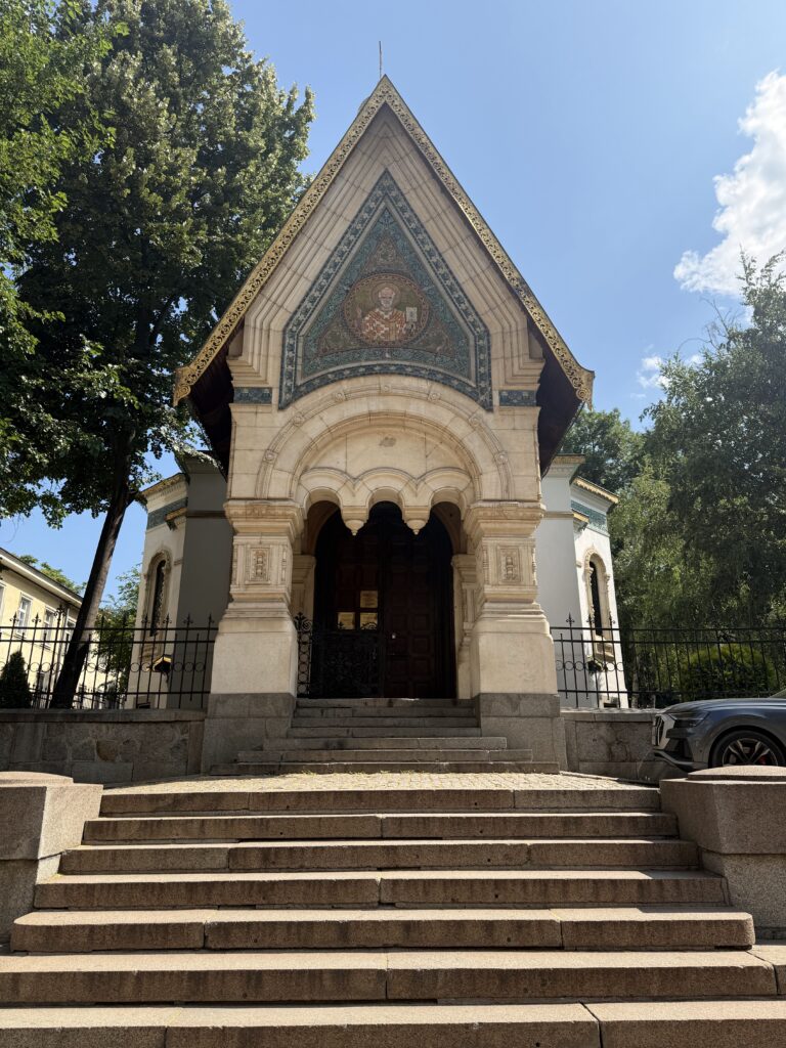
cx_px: 393
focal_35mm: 24
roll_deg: -0.2
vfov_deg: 71.6
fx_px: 727
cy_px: 524
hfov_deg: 56.8
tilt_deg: +19.5
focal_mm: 6.76
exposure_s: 1/3759
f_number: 1.78
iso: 100
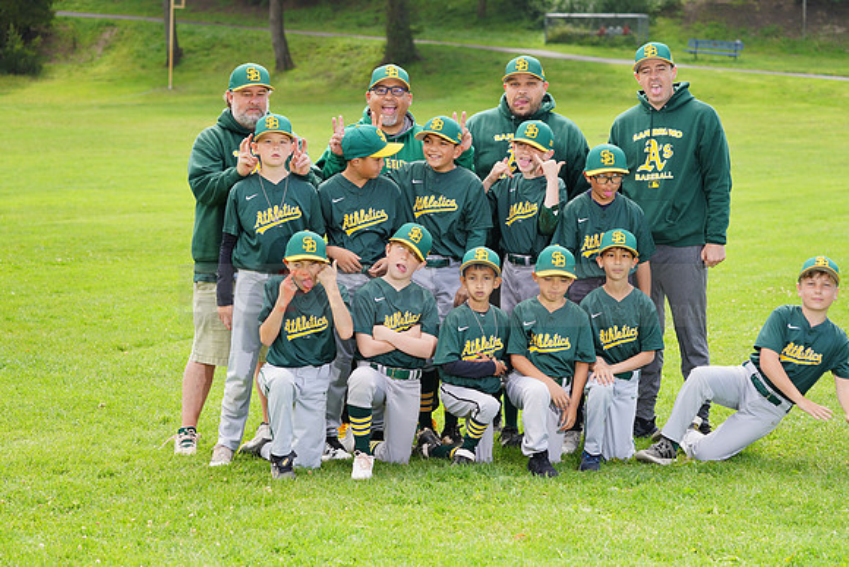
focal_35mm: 100
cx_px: 424
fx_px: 2359
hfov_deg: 20.4
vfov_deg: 13.7
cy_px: 284
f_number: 5.6
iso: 100
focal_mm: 100
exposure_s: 1/250
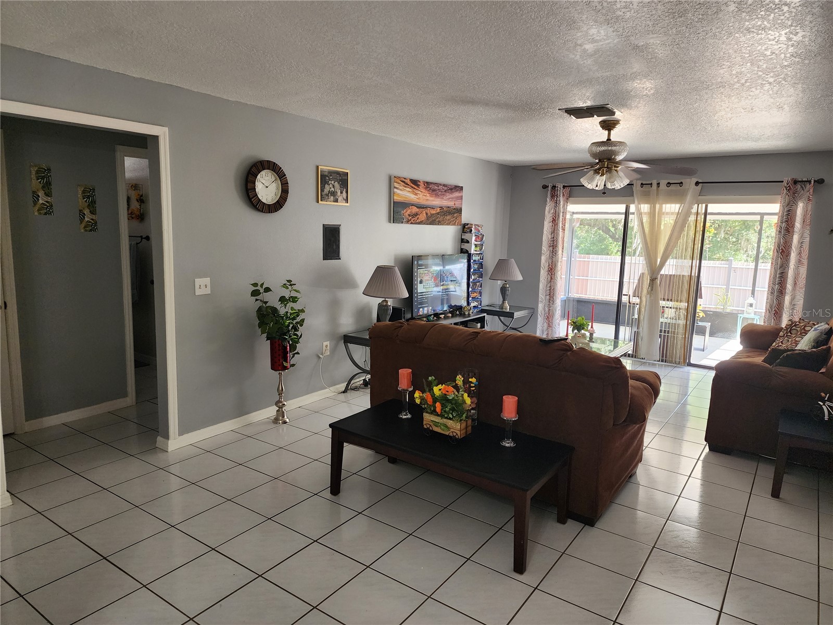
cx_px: 416
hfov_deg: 73.9
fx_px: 553
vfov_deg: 58.9
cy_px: 312
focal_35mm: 23
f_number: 1.8
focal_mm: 6.4
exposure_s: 1/120
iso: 320
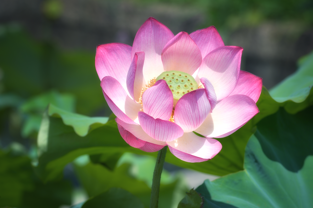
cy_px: 104
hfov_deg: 10.3
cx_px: 156
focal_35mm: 200
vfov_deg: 6.9
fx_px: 1738
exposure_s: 1/500
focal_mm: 200
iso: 100
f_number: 11
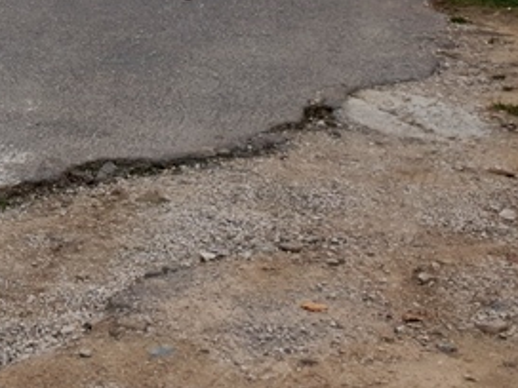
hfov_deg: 18.1
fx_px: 1466
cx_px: -238
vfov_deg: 13.9
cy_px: -236
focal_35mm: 98
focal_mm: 4.3
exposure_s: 1/1155
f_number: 2.4
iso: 50
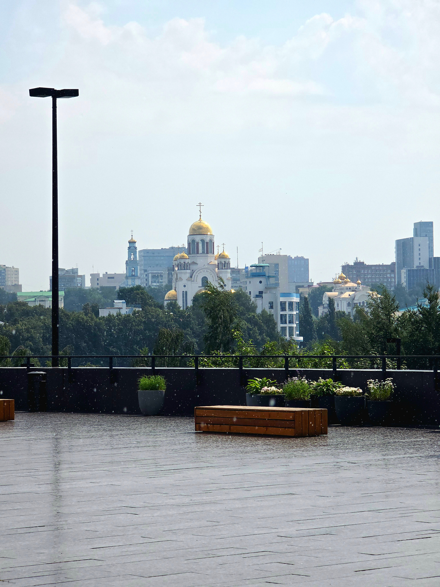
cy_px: 294
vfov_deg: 17.1
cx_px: 220
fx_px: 1949
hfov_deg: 12.9
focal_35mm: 115
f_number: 3.4
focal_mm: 18.6
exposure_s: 1/3333
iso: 64
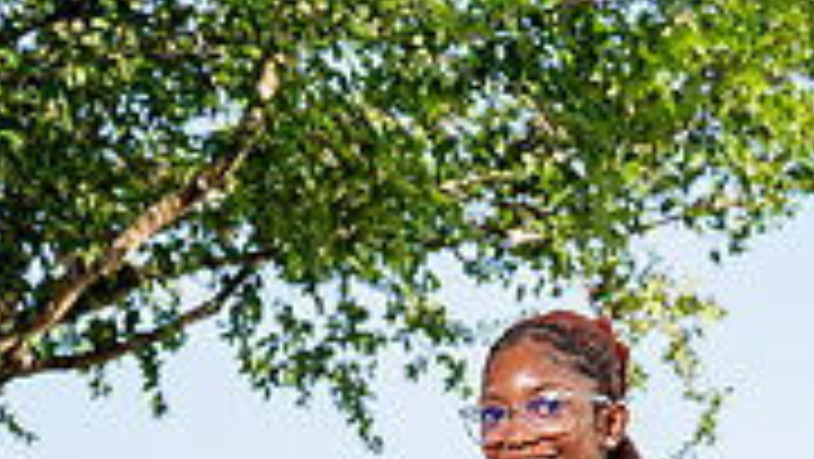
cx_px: 648
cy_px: 976
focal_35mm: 138
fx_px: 2980
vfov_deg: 8.3
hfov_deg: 15.5
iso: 100
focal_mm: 53
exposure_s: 1/250
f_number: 4
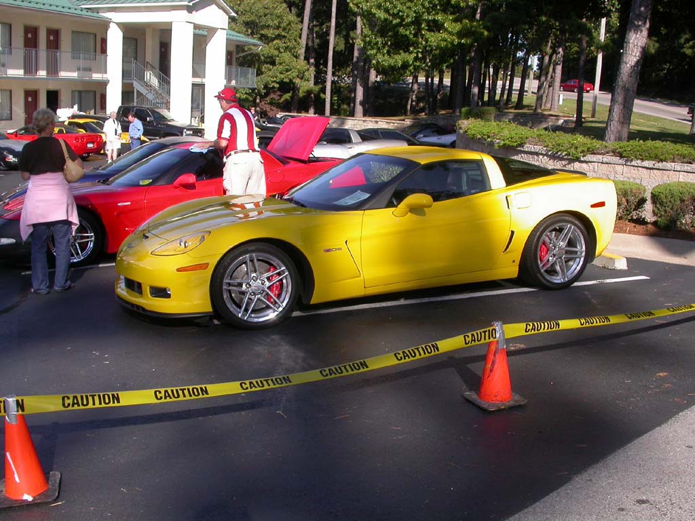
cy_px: 260
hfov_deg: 49.0
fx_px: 763
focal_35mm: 38
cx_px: 348
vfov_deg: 37.7
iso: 100
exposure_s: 1/297
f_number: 6
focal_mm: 7.85
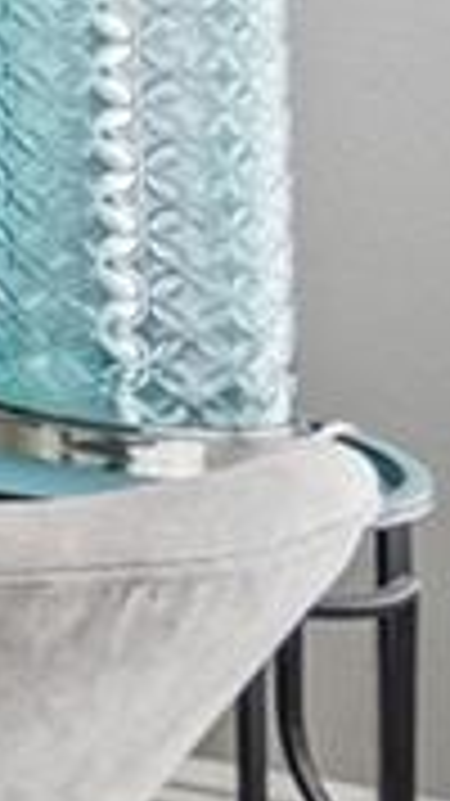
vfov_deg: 14.0
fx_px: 2994
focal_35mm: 141
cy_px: -490
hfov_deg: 4.3
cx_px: -2790
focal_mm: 10
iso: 100
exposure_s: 1/13
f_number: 7.1
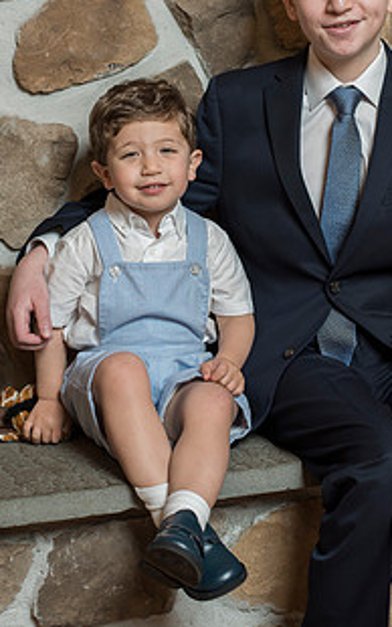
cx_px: 238
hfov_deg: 17.6
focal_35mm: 74
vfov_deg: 27.5
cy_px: 174
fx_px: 1264
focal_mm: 50
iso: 800
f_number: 4
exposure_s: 1/125
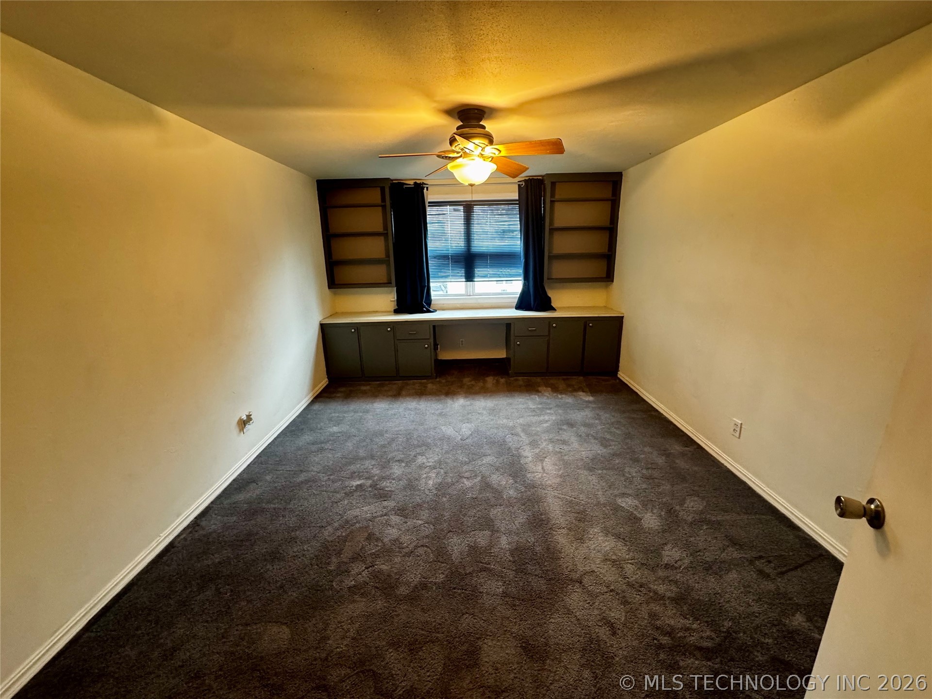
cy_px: 350
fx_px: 377
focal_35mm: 14
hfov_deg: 102.1
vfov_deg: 85.7
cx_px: 466
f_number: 2.2
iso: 320
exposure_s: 1/60
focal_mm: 2.22
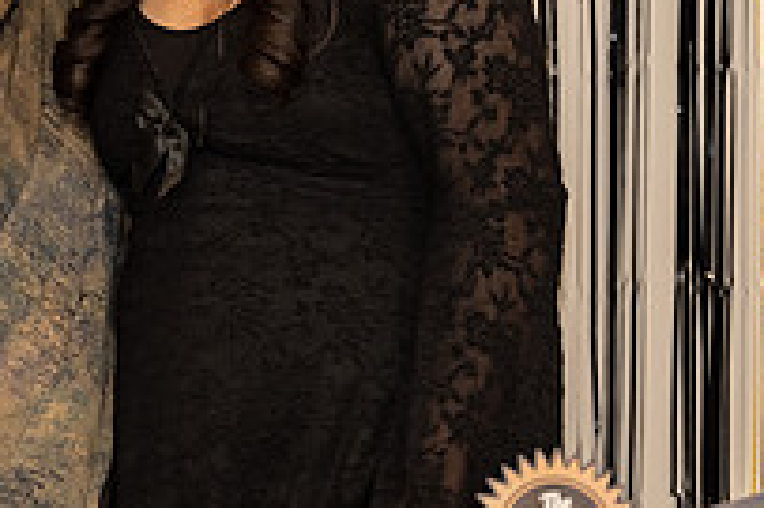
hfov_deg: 8.7
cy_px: 134
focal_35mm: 235
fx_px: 4983
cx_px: 128
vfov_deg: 5.8
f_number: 2.8
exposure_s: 1/160
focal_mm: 79
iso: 800
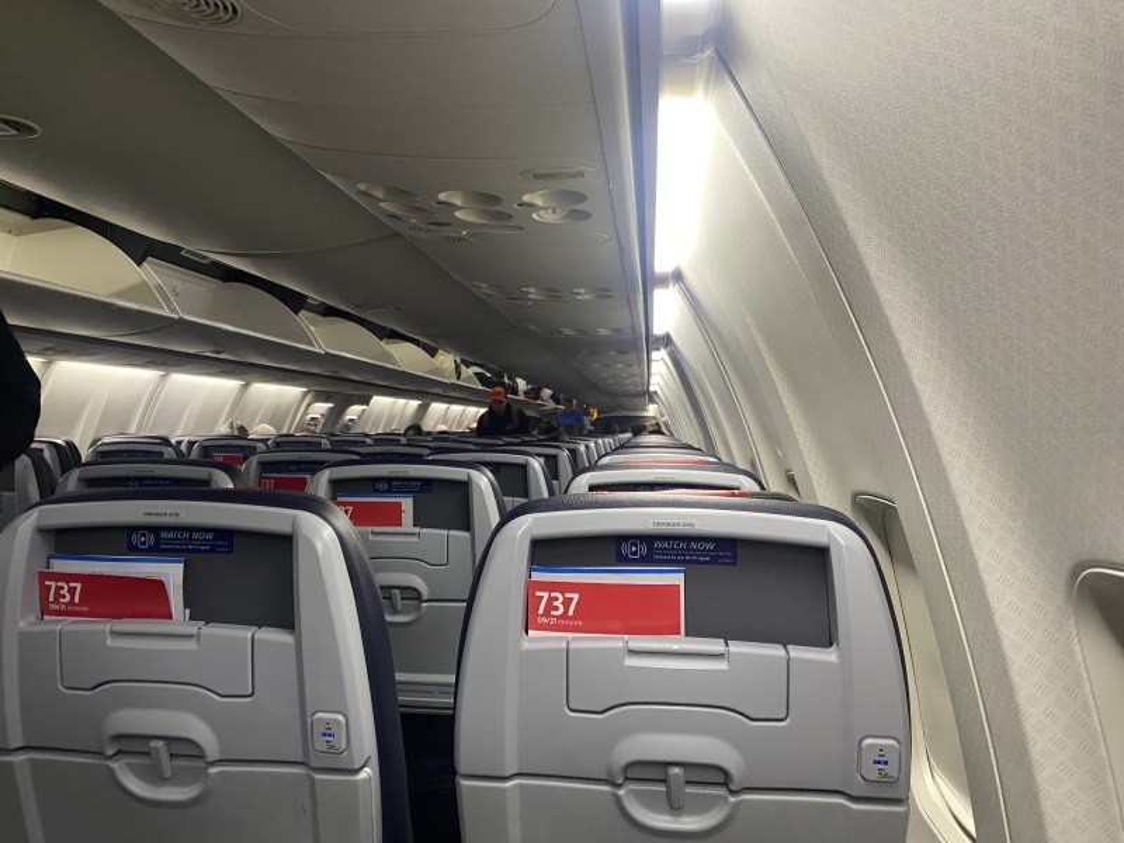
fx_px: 844
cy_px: 422
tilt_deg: -0.1
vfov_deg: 53.1
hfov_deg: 67.3
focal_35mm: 26
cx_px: 562
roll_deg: -0.8
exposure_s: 1/56
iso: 320
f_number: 1.8
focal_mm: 4.25
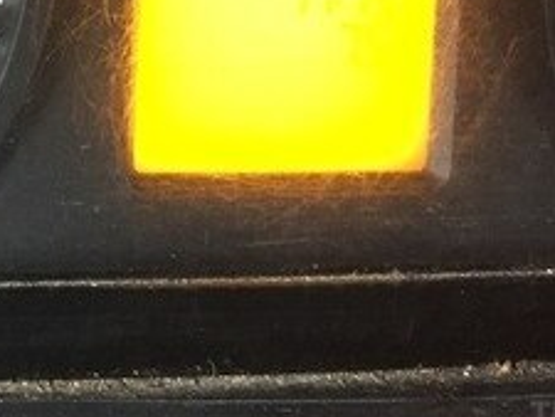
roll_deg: -4.3
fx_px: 1364
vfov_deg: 16.3
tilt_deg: -35.5
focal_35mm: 85
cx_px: -86
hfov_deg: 21.6
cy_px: -152
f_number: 2.2
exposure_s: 1/20
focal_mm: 4.15
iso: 250
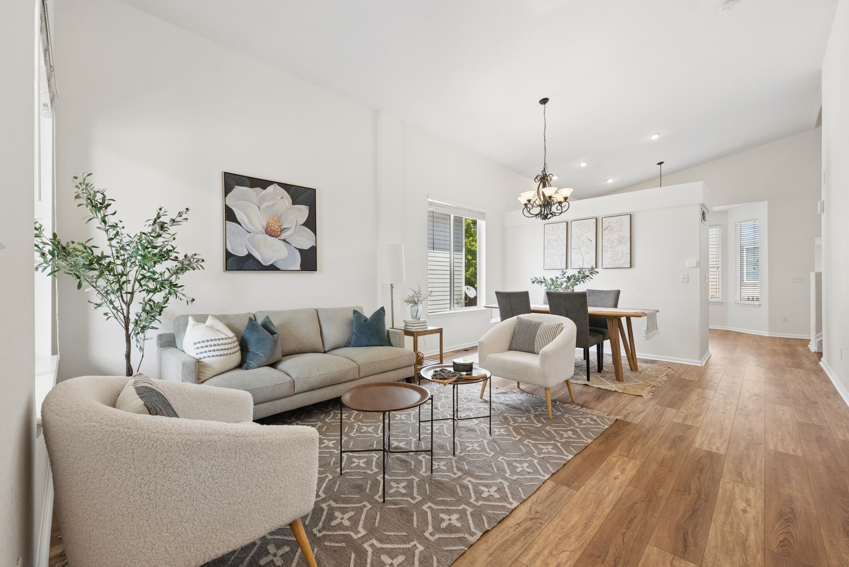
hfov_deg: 100.4
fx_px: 354
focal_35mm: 15
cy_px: 284
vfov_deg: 77.4
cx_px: 424
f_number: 8
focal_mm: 15
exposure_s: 1/160
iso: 1250
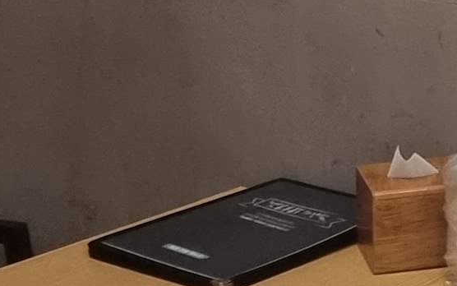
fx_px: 2280
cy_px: -321
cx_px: 720
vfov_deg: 6.9
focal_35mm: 183
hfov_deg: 10.9
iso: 320
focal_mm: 6.7
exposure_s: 1/40
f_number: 1.8
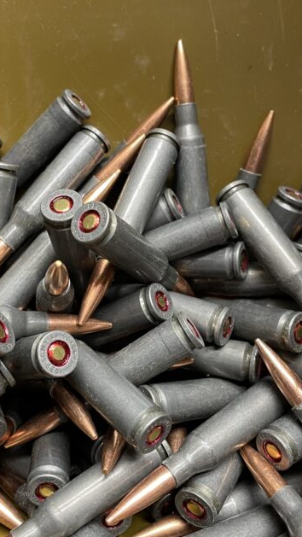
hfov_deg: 28.2
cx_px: 112
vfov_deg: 48.3
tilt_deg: -46.0
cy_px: 258
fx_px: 598
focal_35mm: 42
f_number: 1.6
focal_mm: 4.2
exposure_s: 1/60
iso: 160
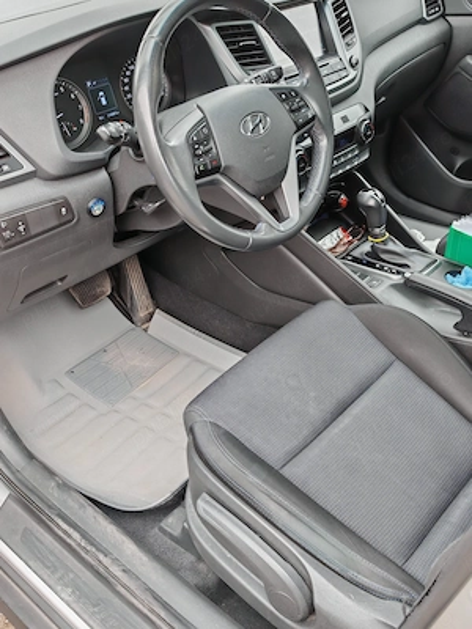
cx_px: 236
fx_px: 636
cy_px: 314
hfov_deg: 40.7
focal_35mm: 35
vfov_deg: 52.6
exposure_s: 1/100
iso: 100
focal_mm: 6.83
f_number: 2
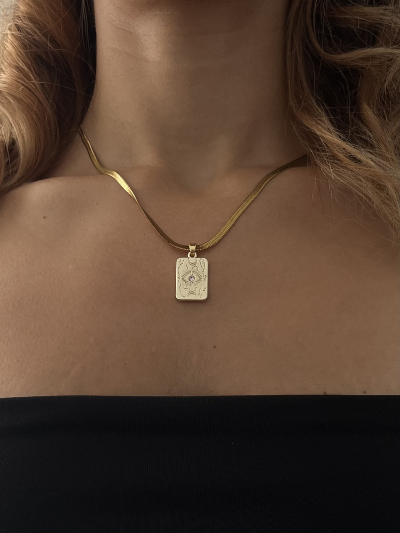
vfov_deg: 67.3
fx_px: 401
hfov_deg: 53.1
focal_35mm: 26
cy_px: 266
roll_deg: -1.1
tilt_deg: -3.9
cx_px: 200
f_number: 1.6
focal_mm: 5.1
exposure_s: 1/121
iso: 100
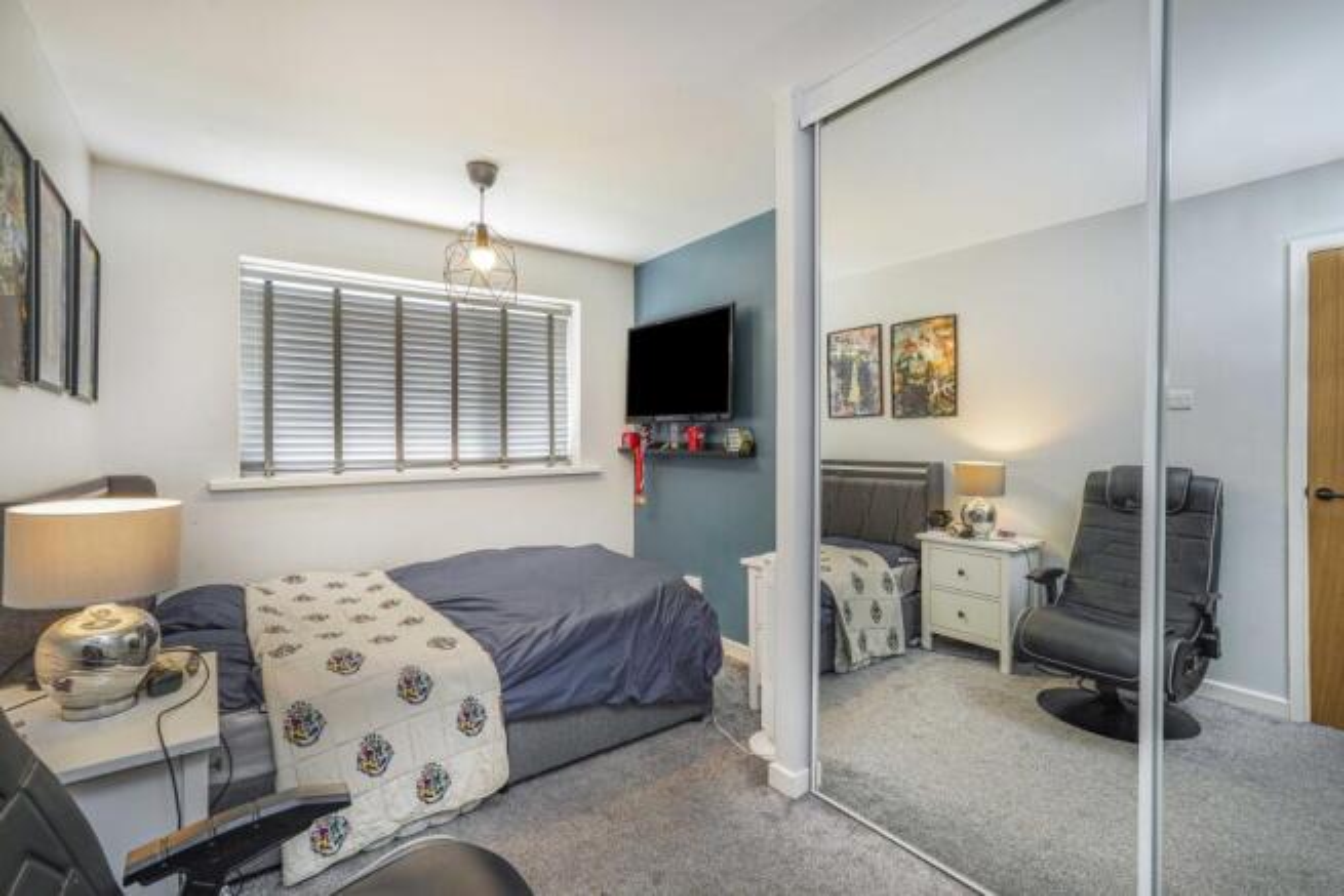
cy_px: 448
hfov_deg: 96.7
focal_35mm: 16
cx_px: 672
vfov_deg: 73.8
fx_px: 597
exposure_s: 1/10
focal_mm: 16
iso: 400
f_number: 9
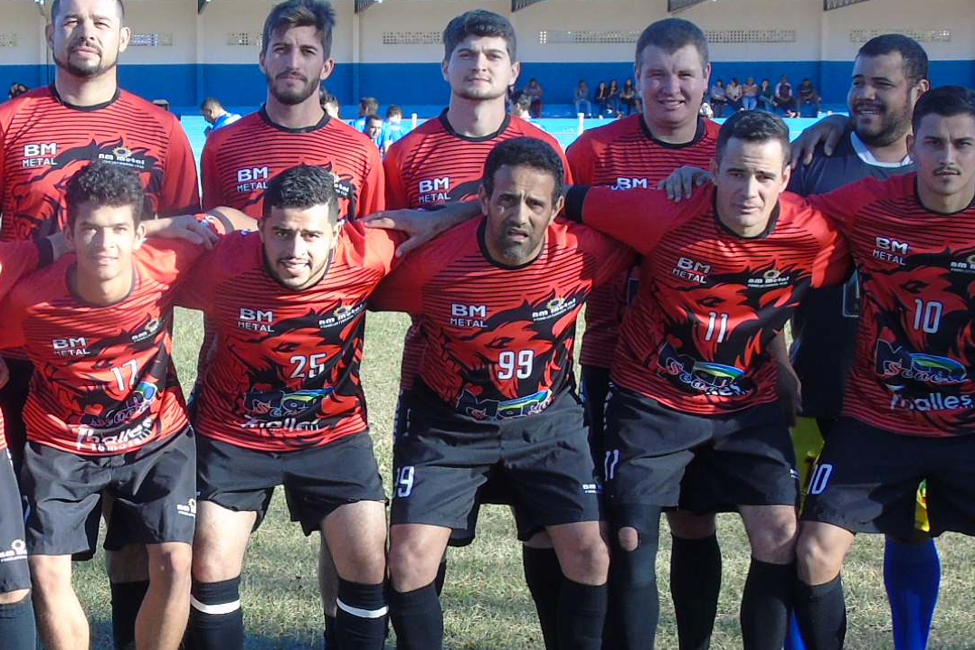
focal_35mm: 115
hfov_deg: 17.7
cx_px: 222
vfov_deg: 11.9
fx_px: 3115
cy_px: 505
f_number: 4.1
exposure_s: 1/125
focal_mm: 8.2
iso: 80
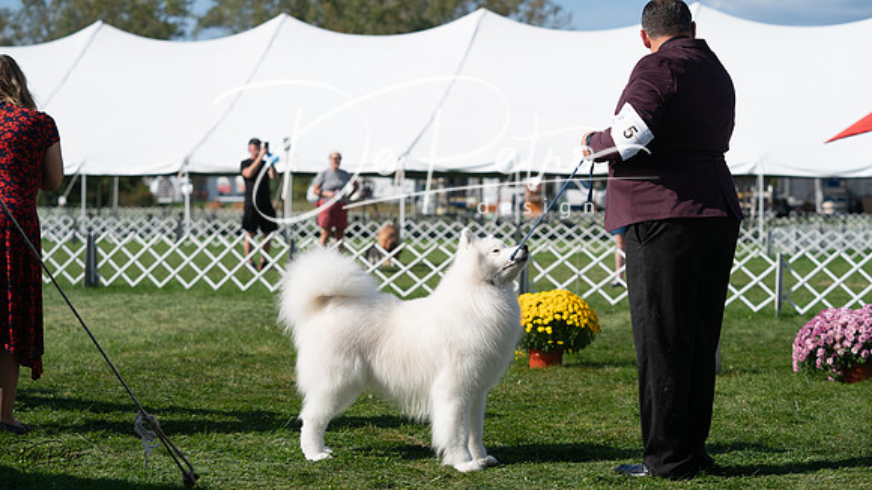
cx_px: 436
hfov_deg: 25.1
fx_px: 1961
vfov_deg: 14.2
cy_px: 245
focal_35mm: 85
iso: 100
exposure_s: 1/1250
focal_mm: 81
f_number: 4
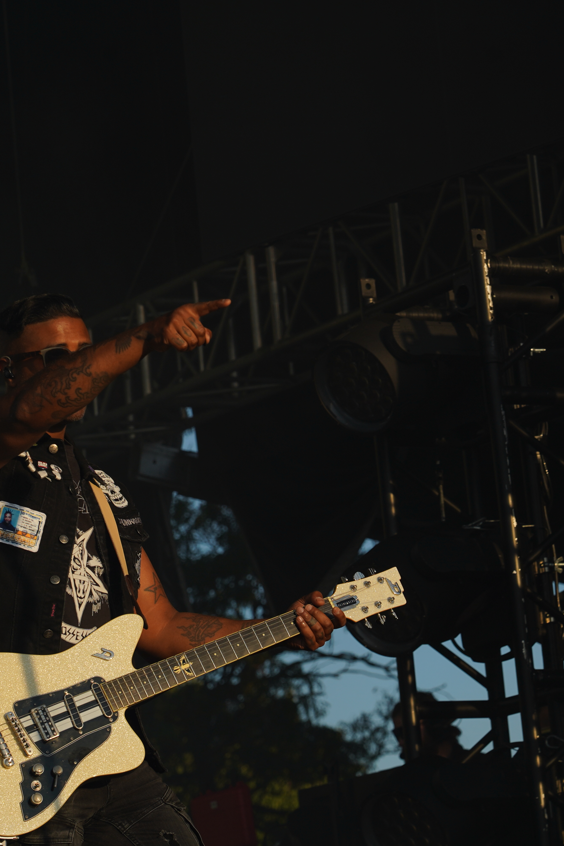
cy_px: 423
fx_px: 3713
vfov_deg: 13.0
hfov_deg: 8.7
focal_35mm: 158
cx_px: 268
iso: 100
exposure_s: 1/400
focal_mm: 105
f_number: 7.1
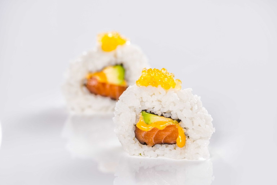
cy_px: 92
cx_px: 138
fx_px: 808
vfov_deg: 13.1
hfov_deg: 19.4
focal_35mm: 105
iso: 64
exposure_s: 1/125
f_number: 8
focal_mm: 105
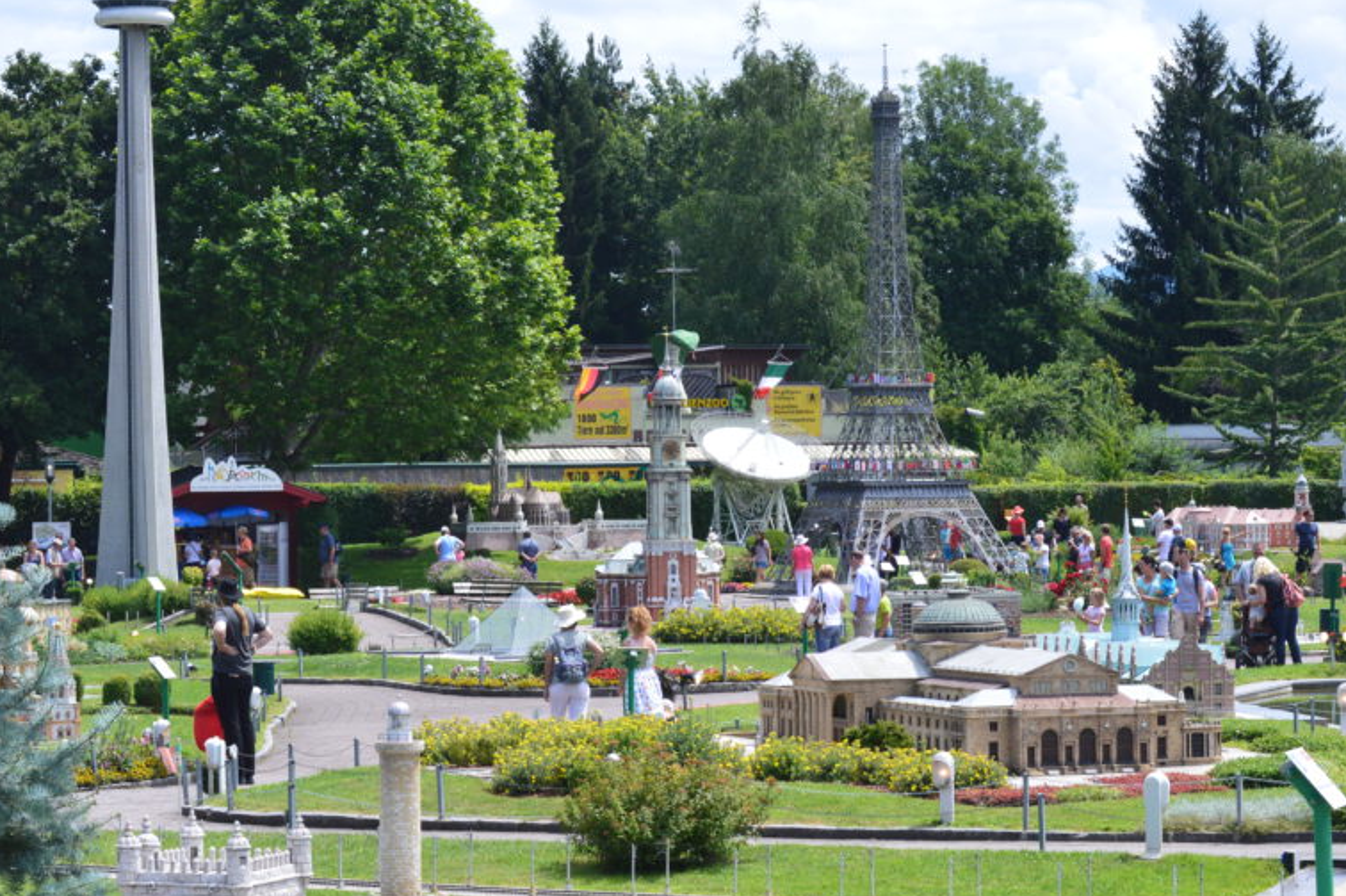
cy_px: 530
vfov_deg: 12.2
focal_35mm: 112
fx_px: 4173
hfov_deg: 18.3
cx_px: 680
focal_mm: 55
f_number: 11
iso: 400
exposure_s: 1/400
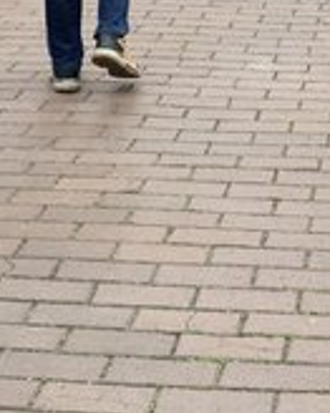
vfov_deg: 15.2
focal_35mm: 124
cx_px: 287
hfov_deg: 12.4
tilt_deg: -8.2
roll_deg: +2.3
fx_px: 1515
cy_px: -28
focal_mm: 4.25
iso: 25
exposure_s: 1/347
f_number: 1.8
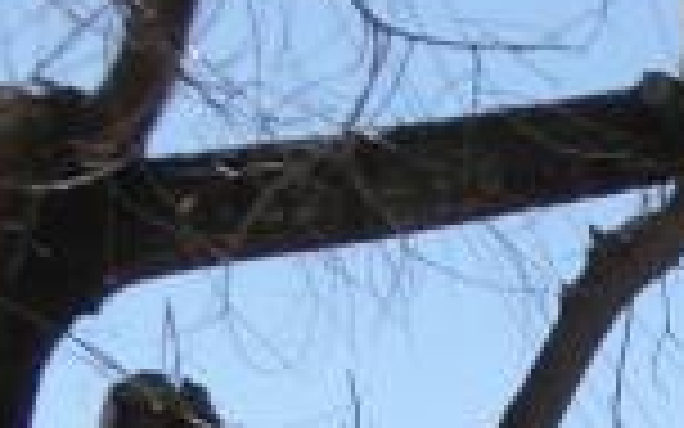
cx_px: 1616
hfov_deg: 10.6
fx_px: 3188
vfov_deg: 7.1
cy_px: 1090
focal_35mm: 171
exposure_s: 1/1300
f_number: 3.3
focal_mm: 4.3
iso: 100
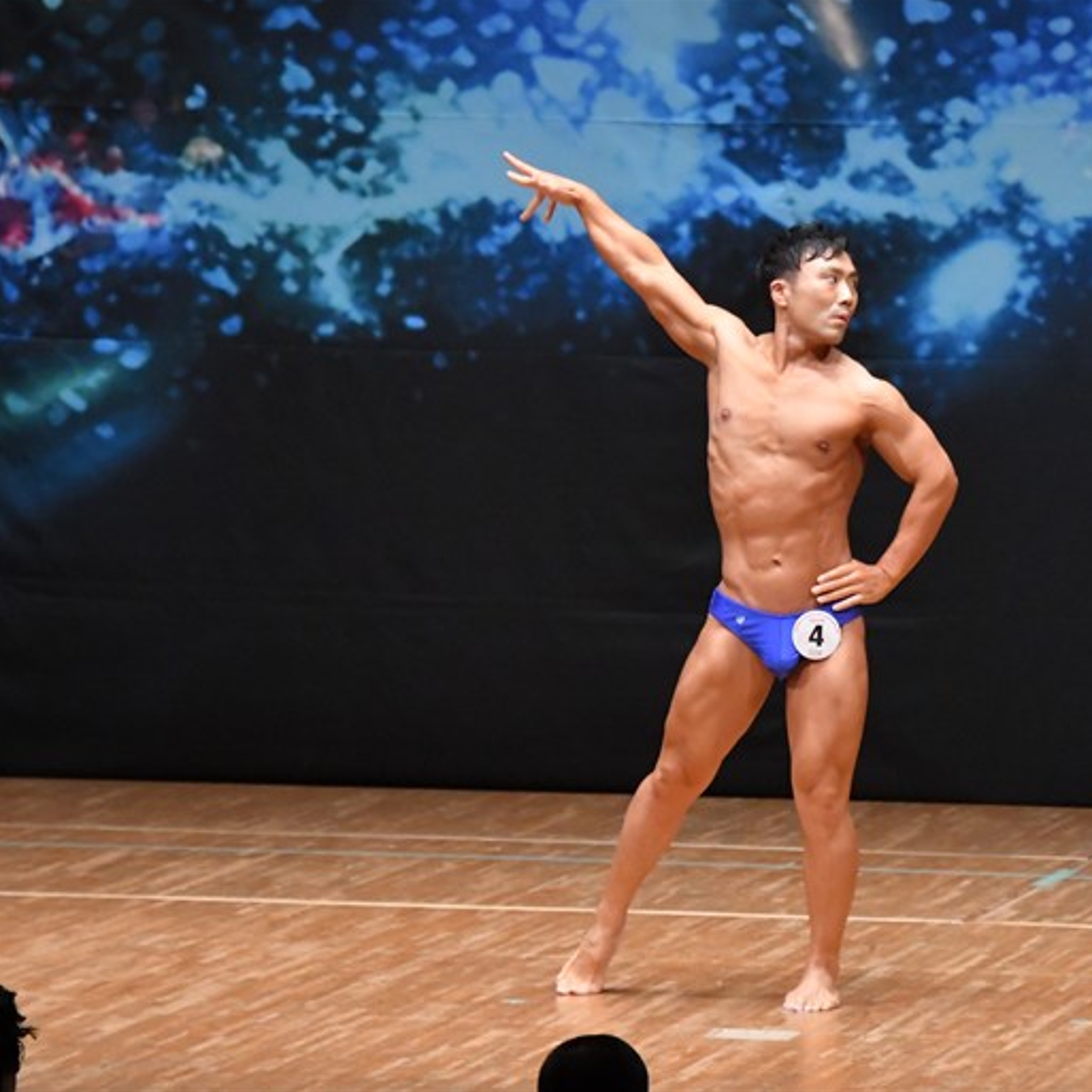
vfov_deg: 5.7
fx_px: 10993
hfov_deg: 5.7
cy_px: 545
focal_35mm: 308
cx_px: 755
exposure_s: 1/400
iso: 6400
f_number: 5.6
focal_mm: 160
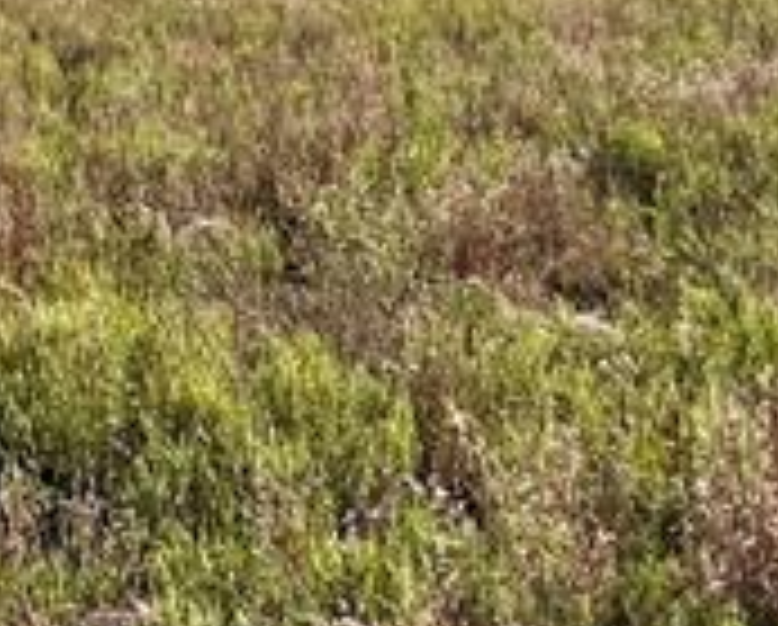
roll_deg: -0.2
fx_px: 3460
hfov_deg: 12.4
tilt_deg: +2.9
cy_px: -315
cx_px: -270
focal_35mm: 150
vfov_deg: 10.0
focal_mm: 5.1
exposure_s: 1/5076
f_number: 1.6
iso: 50
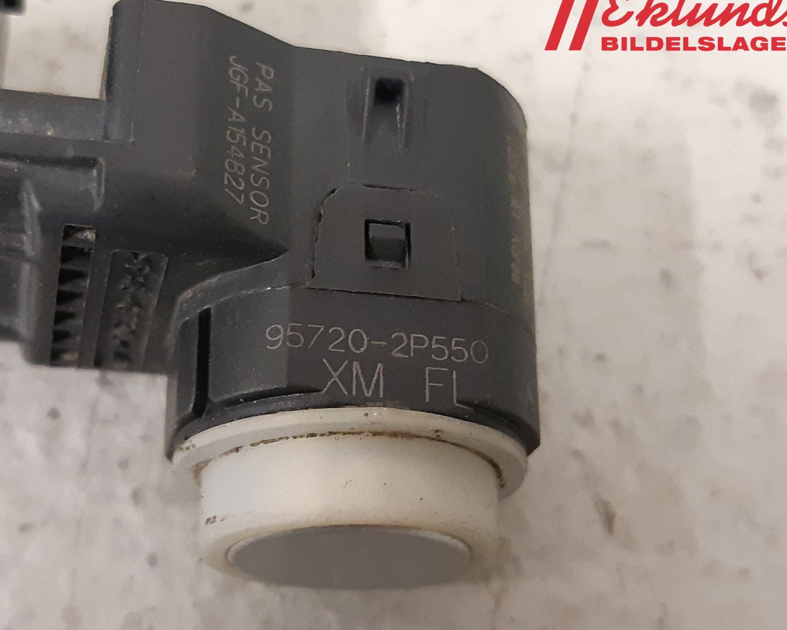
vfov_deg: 51.5
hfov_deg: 62.2
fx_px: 652
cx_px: 371
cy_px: 305
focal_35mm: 28
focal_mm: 3.93
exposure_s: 1/25
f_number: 1.7
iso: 320
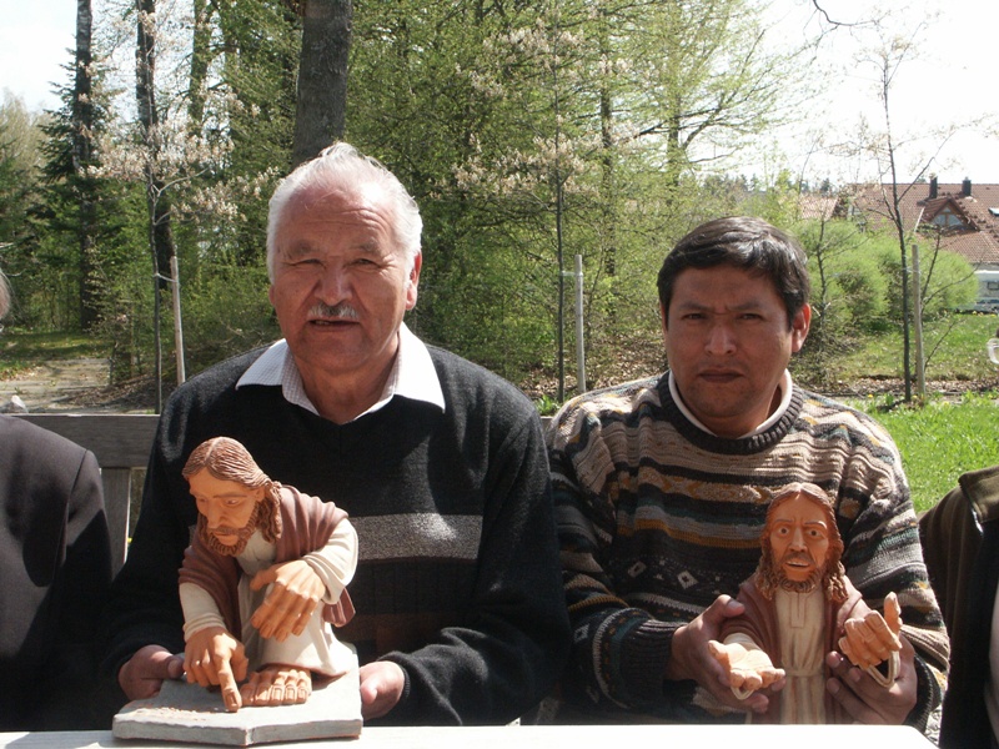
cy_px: 374
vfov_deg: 32.9
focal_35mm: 44
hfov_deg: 42.9
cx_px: 500
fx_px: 1270
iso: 200
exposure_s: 1/350
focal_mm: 11.53
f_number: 8
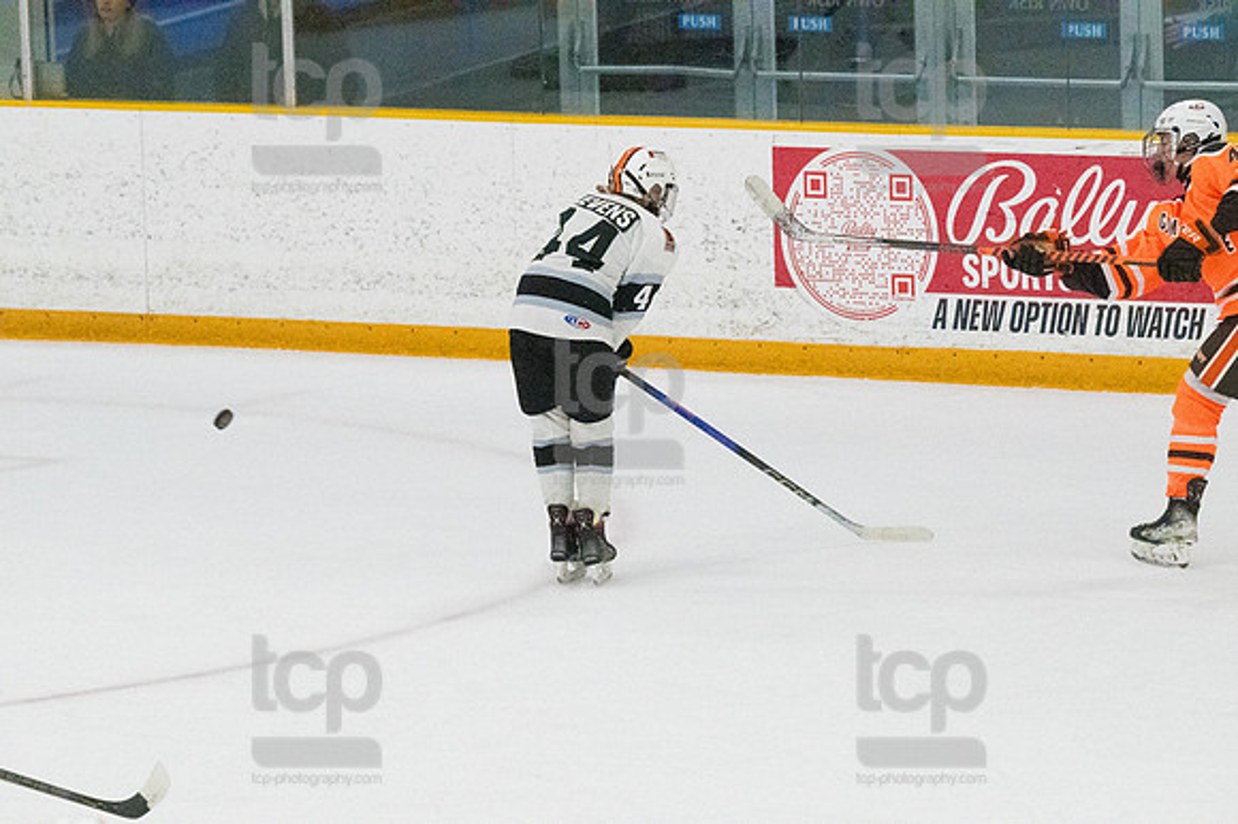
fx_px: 10310
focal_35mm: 300
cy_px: 412
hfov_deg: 6.9
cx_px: 619
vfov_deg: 4.6
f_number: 5
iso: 8000
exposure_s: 1/1600
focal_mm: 200
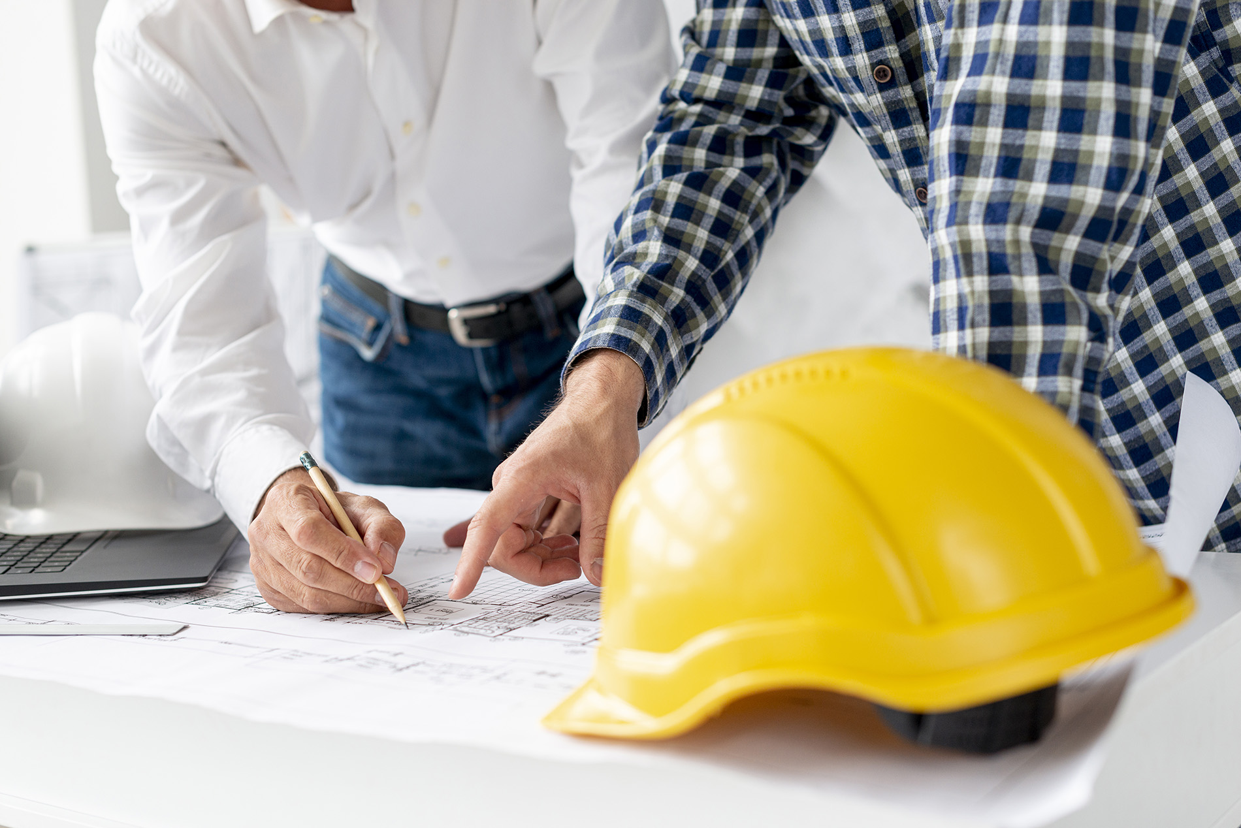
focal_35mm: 50
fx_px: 1724
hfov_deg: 39.6
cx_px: 620
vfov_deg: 27.0
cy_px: 414
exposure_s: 1/250
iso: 250
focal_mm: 50
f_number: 3.2
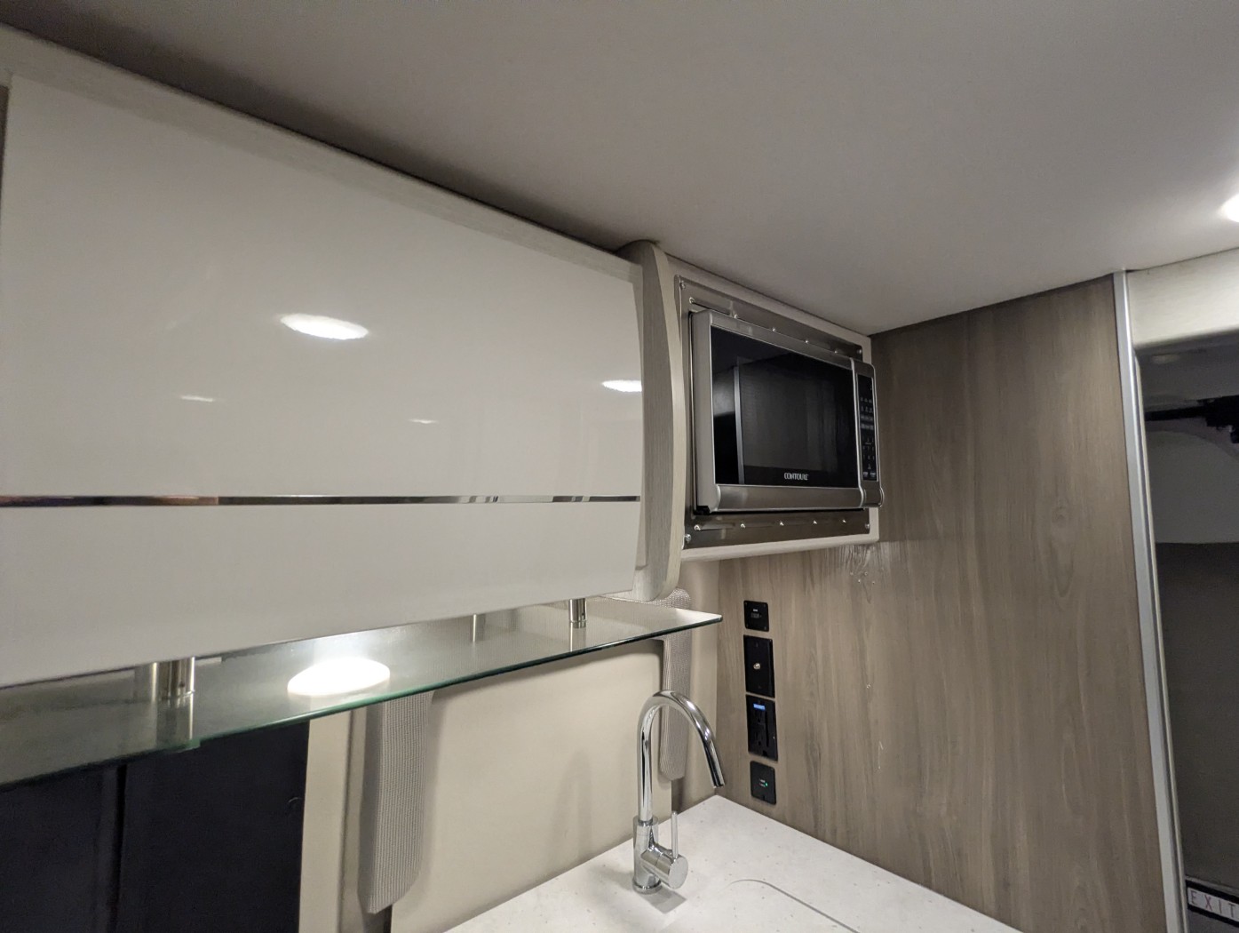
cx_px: 620
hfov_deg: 94.4
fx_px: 573
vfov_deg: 78.2
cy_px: 466
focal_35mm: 16
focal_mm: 2.35
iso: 297
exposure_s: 1/188
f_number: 2.2
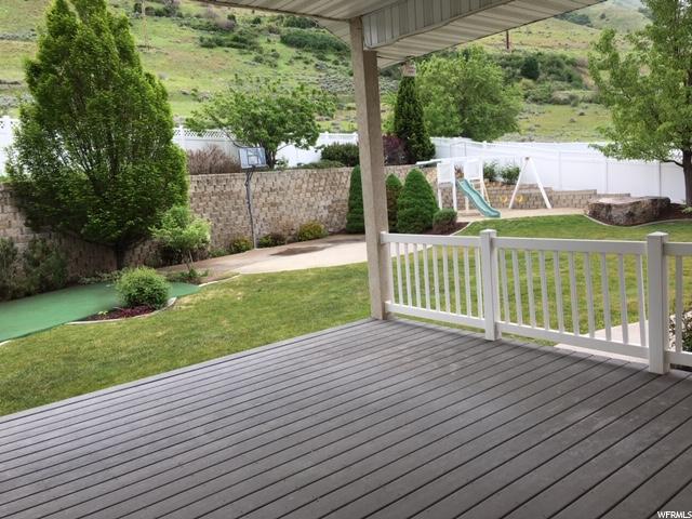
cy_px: 260
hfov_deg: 61.7
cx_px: 346
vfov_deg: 48.2
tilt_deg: -8.0
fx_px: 580
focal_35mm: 29
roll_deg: +3.6
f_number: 2.2
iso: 25
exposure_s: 1/630
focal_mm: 4.15
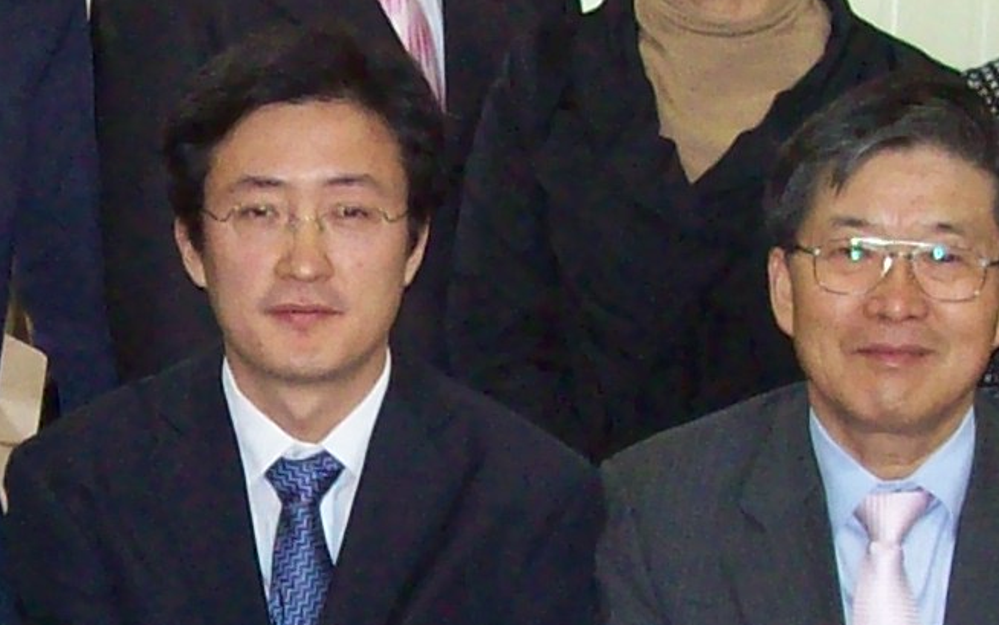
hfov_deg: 12.5
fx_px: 4520
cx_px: 168
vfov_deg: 7.9
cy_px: 494
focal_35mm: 166
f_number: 2.7
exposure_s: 1/64
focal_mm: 6
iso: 200
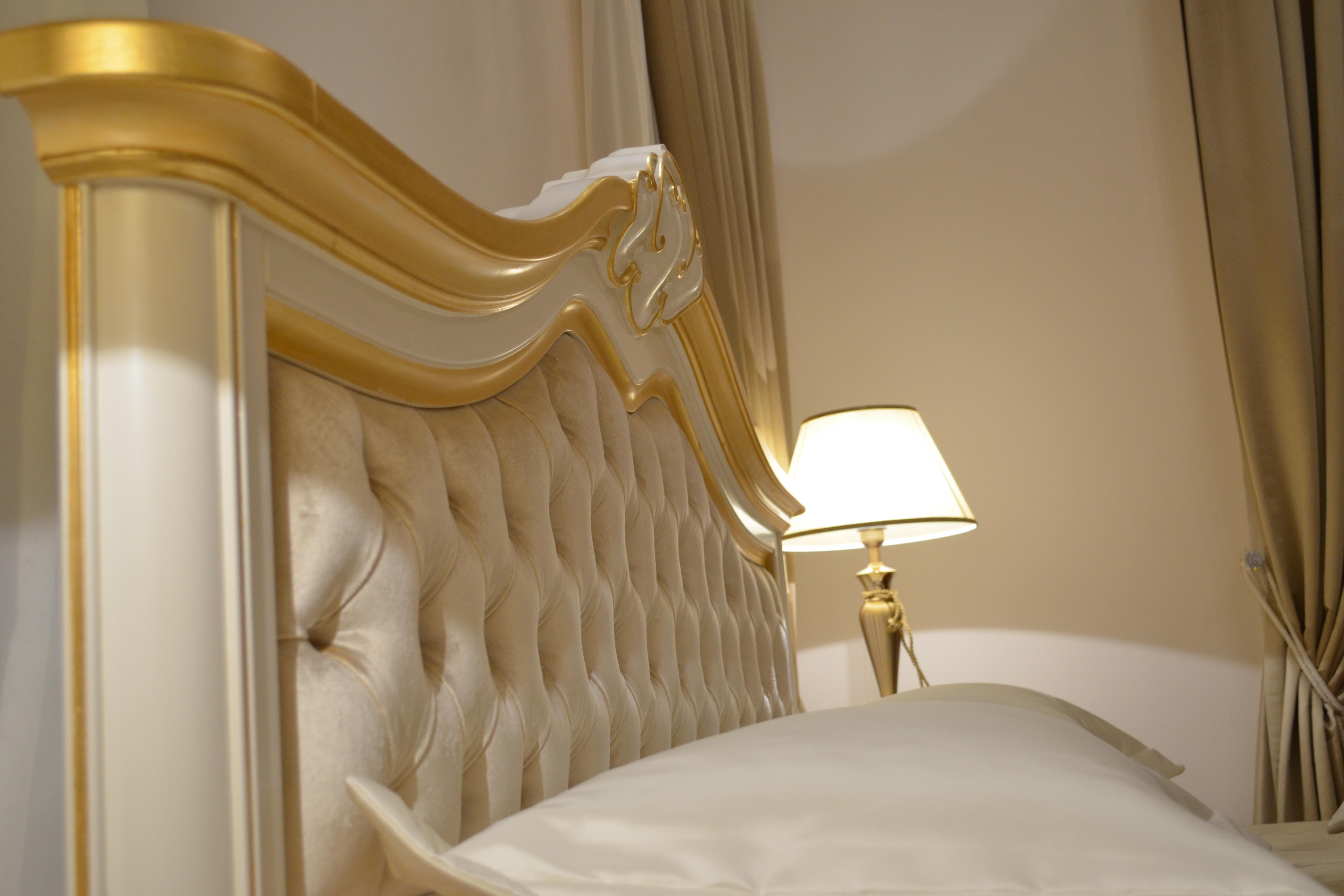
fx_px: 1493
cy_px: 450
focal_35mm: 40
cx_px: 675
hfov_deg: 48.5
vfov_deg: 33.4
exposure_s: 1/40
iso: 640
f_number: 4.5
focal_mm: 26
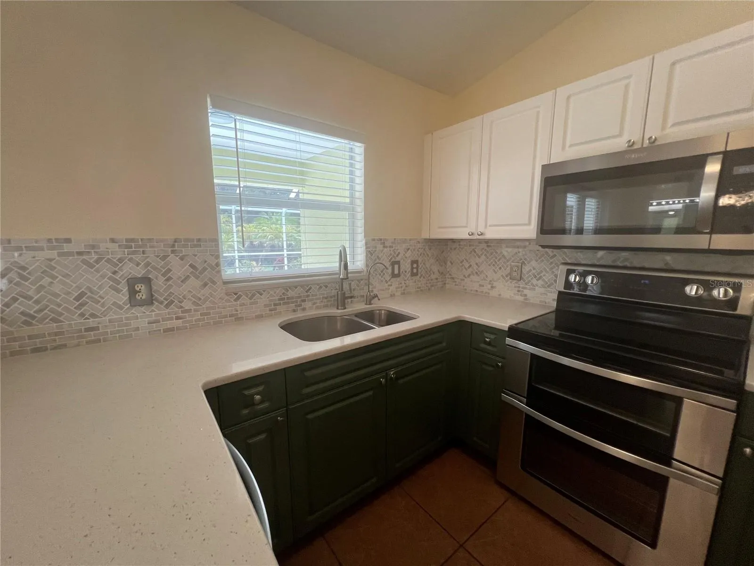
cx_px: 377
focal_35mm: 13
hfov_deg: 106.2
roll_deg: +2.1
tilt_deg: -6.6
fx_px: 283
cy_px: 283
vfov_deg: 89.9
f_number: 1.8
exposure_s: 1/120
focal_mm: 1.57
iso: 125
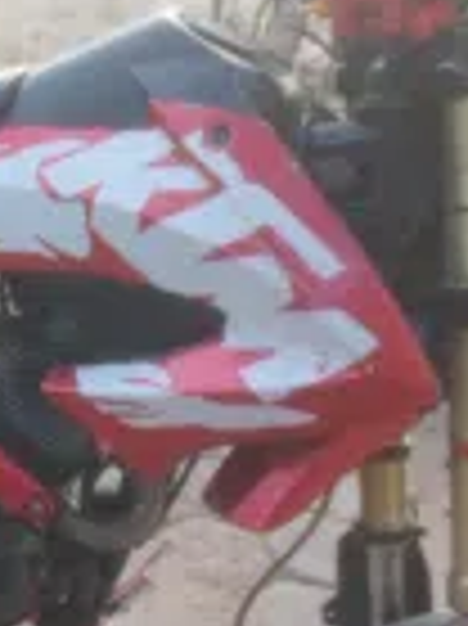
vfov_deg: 28.0
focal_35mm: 69
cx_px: -184
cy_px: 432
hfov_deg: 19.2
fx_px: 1246
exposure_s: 1/50
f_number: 1.8
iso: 32
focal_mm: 5.23
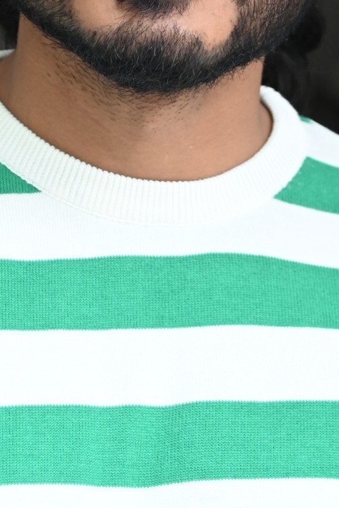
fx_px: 3739
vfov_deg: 7.7
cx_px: 140
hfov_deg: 5.2
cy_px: 8
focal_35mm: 265
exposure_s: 1/200
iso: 640
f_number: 4
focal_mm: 78
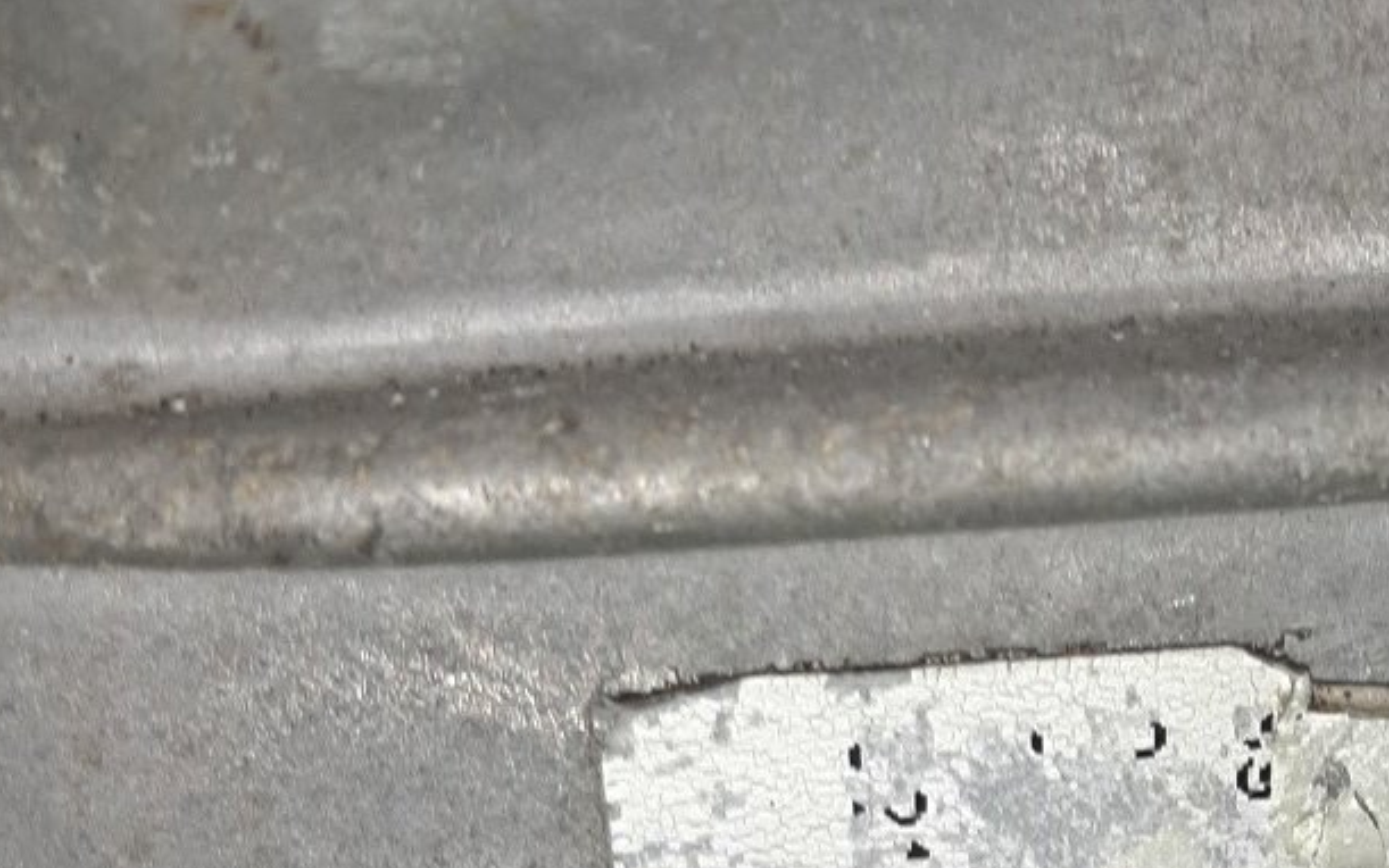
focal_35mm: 65
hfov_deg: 30.5
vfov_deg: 19.1
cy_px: 975
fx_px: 2461
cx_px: 1162
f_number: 1.7
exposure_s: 1/100
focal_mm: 3.93
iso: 67
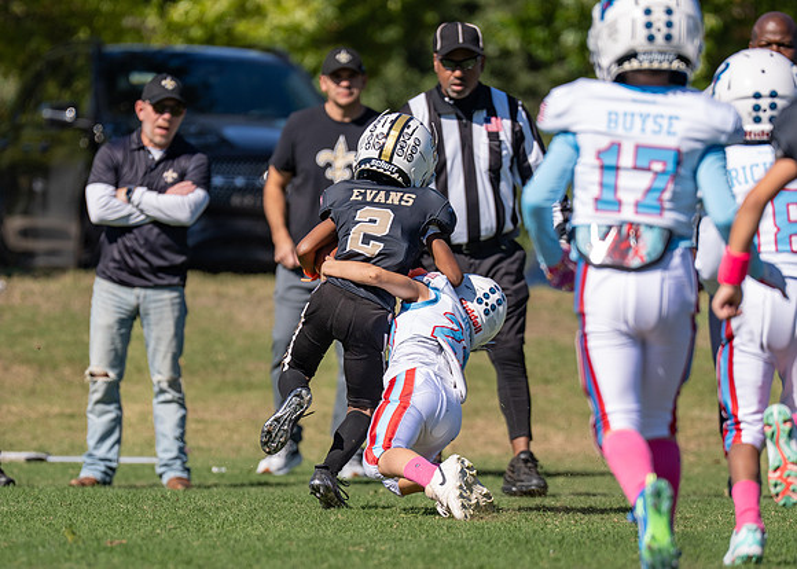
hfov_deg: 4.9
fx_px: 9240
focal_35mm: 408
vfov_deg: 3.5
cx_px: 389
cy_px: 331
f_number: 2.8
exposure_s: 1/2500
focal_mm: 200
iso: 100
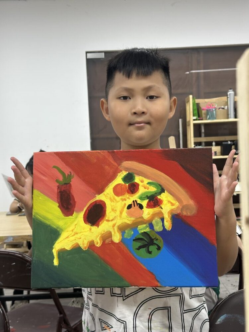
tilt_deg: -0.6
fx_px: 460
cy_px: 166
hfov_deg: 30.3
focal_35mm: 48
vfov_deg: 39.7
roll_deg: +1.6
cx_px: 124
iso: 50
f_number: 1.78
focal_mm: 6.86
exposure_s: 1/100
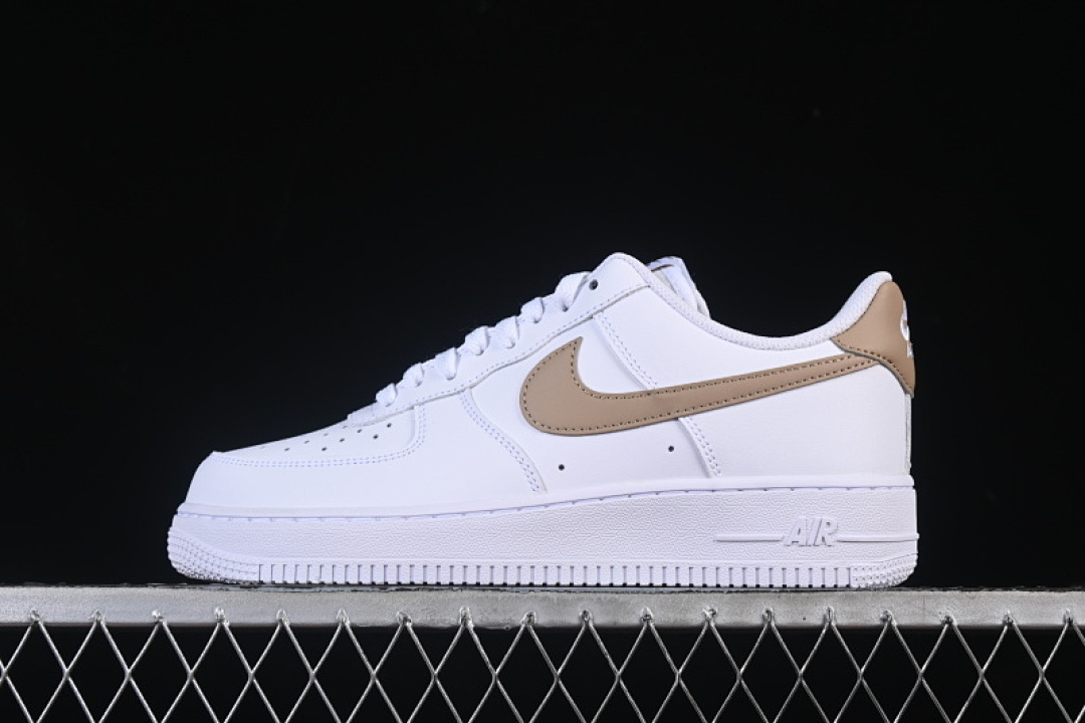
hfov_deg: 27.0
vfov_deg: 18.2
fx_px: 2260
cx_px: 542
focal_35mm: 75
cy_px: 362
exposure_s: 1/100
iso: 160
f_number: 8
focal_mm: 50
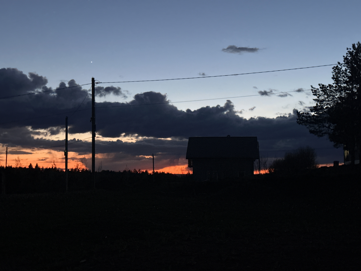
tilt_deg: +4.3
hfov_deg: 39.7
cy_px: 136
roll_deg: -0.2
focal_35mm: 48
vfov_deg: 30.3
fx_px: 501
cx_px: 180
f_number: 1.78
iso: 640
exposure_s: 1/25
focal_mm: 6.86
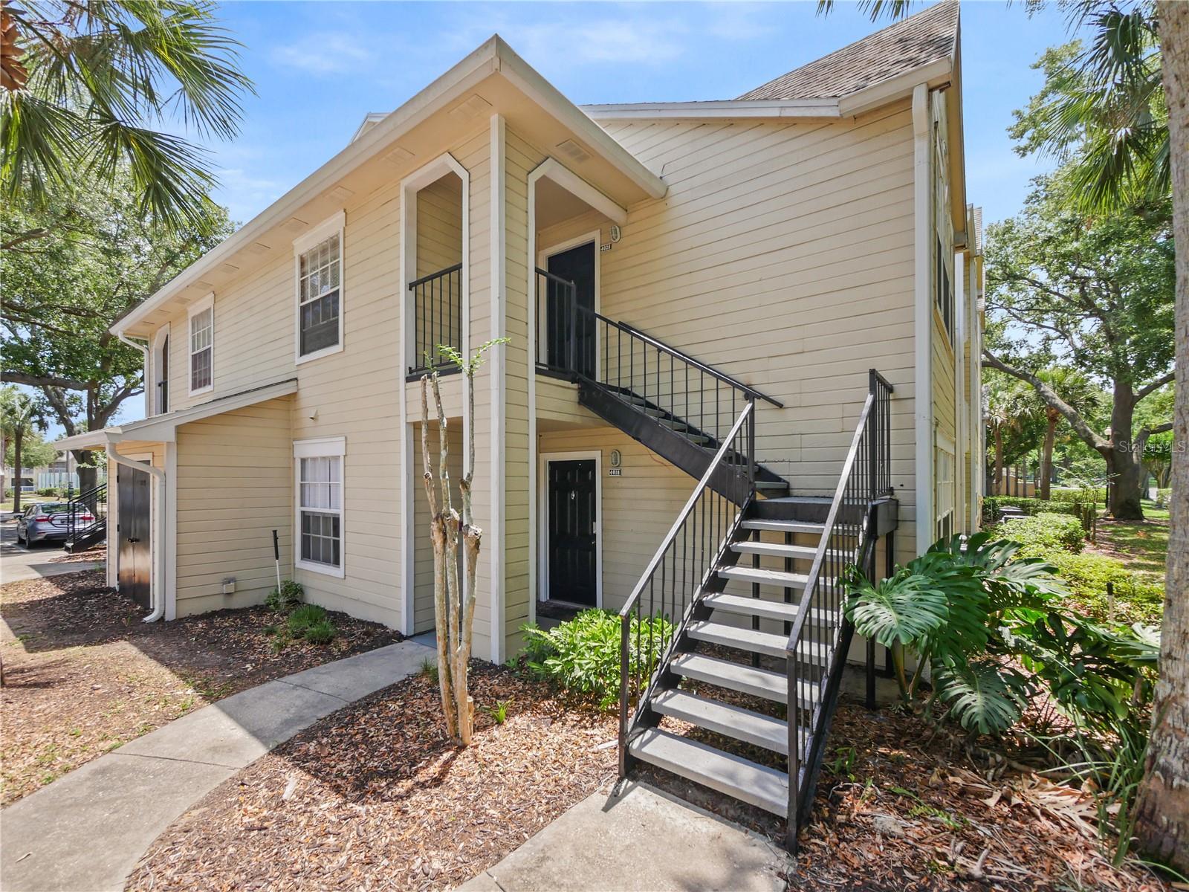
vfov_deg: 85.7
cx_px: 594
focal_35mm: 14
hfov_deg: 102.1
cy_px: 446
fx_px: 481
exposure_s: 1/250
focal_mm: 7
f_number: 6.3
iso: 200
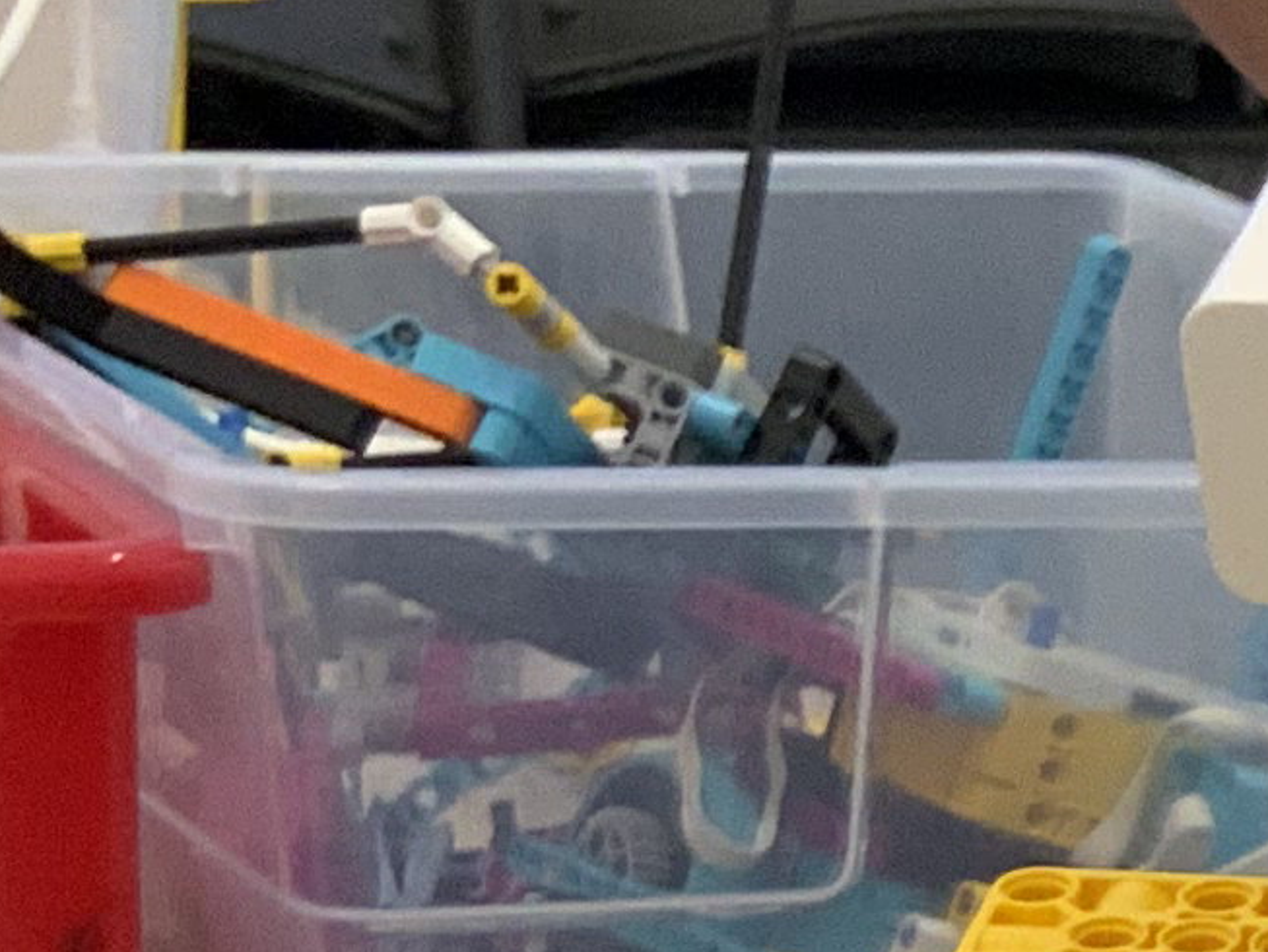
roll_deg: -4.5
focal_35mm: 179
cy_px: 1488
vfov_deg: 8.1
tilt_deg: -16.2
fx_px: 6558
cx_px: 2909
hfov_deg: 9.9
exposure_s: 1/60
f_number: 1.8
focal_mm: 3
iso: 80
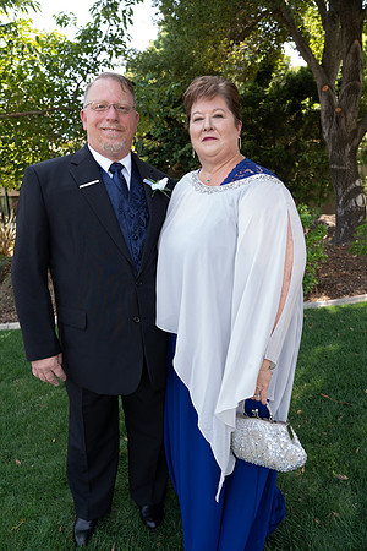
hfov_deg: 53.1
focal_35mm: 24
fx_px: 367
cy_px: 276
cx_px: 184
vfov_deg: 73.7
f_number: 4.5
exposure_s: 1/125
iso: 400
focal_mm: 24
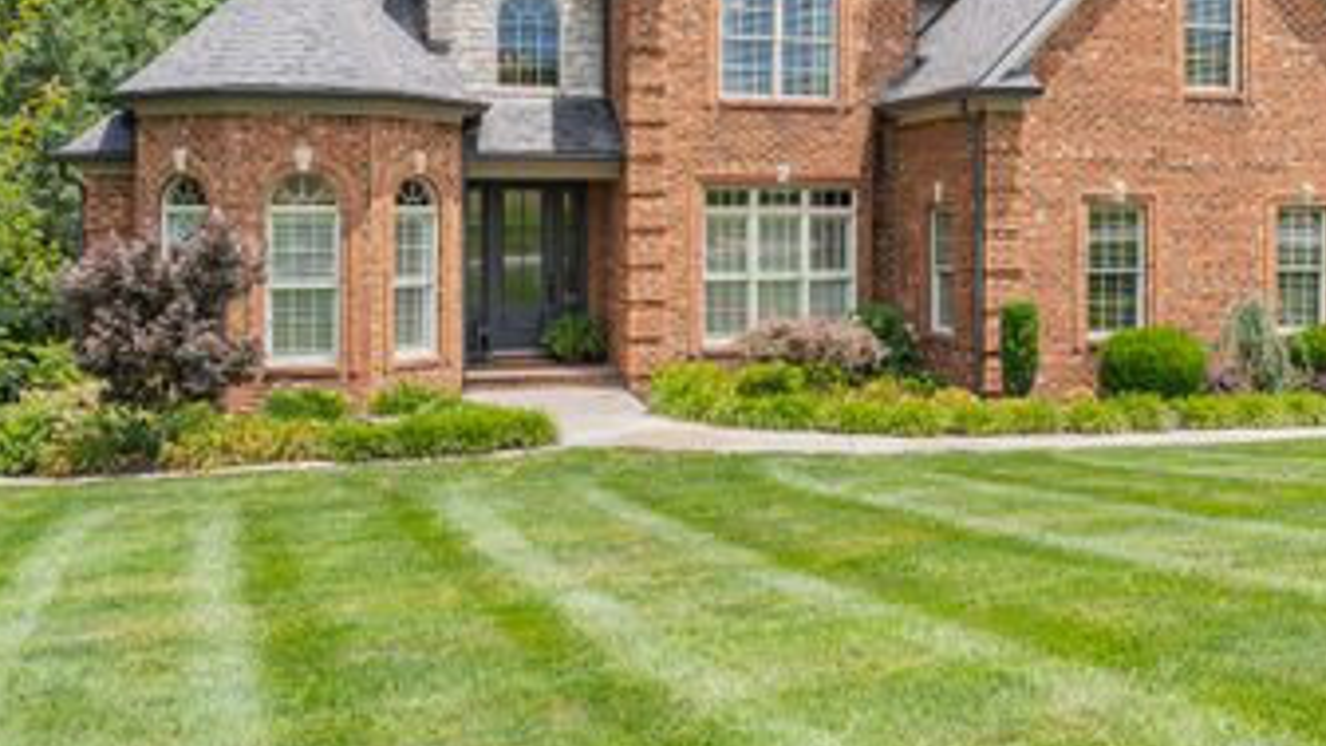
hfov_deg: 51.4
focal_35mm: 39
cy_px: 251
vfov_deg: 30.2
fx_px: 1371
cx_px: 754
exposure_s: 1/250
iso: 320
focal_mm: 25
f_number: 8
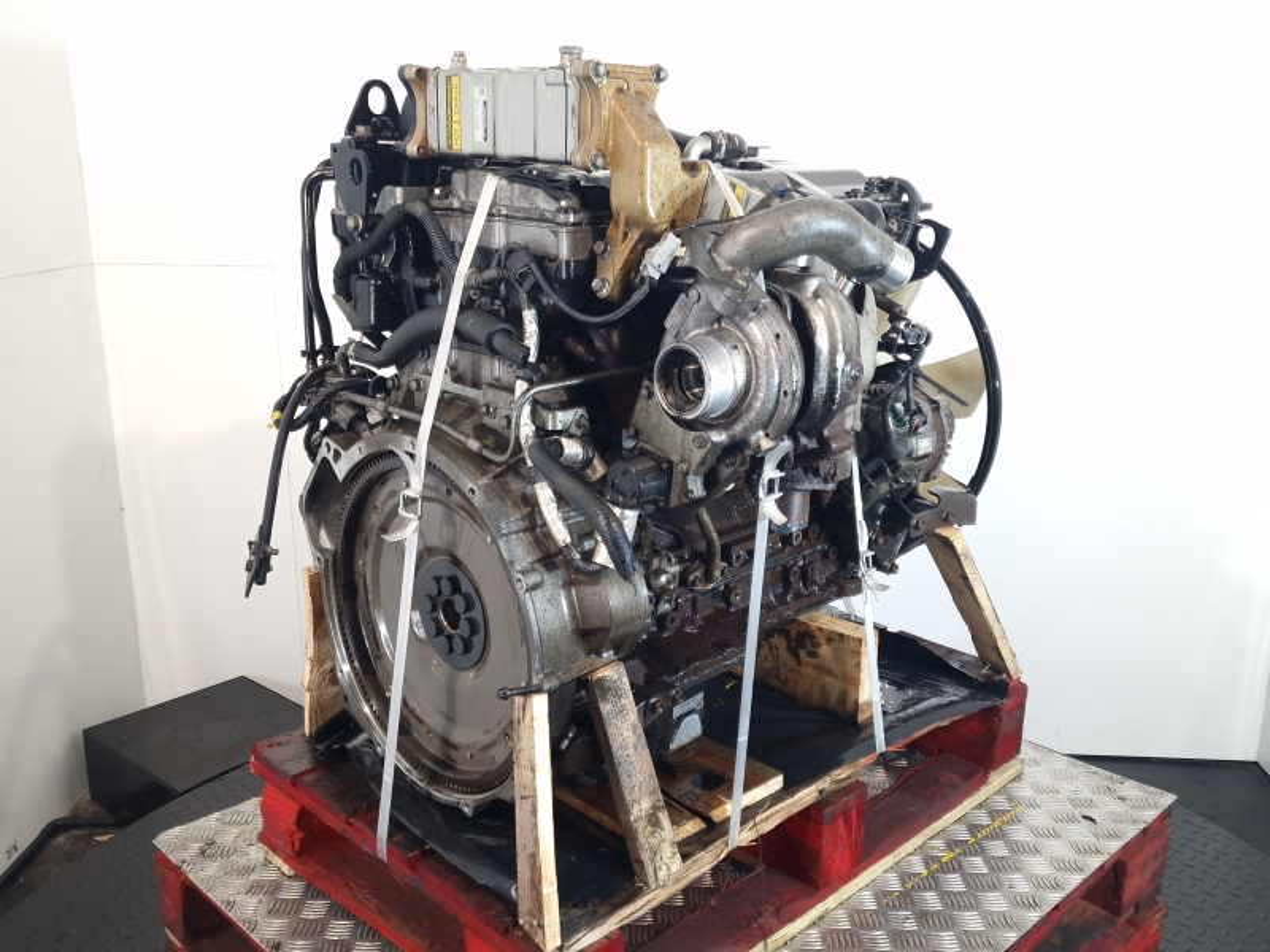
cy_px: 476
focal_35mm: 23
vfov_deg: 58.9
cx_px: 635
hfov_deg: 73.9
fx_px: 844
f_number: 1.8
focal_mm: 6.4
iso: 125
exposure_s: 1/50
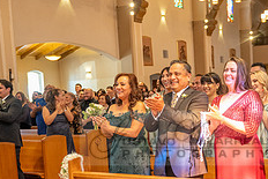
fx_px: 447
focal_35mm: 60
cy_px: 138
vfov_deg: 22.4
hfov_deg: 33.1
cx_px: 180
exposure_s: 1/160
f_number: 2.8
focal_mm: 24
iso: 1600
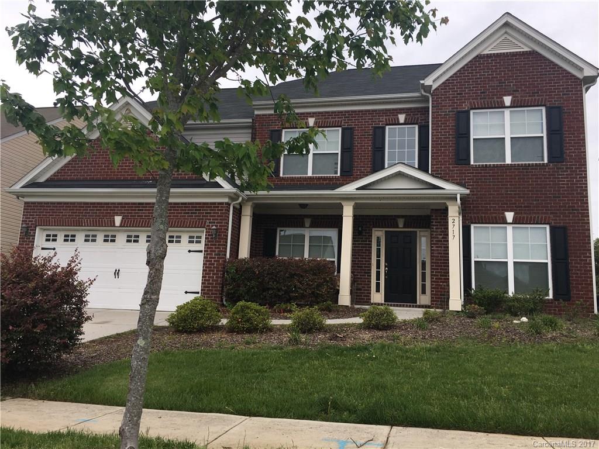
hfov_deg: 61.7
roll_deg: -2.3
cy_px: 224
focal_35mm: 29
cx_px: 300
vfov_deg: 48.2
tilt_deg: +11.2
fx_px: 502
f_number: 2.2
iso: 25
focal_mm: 4.15
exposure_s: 1/545
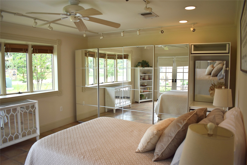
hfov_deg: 67.4
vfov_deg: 47.9
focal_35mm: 27
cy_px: 82
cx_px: 124
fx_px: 185
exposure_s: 1/160
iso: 200
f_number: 3.5
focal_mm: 18
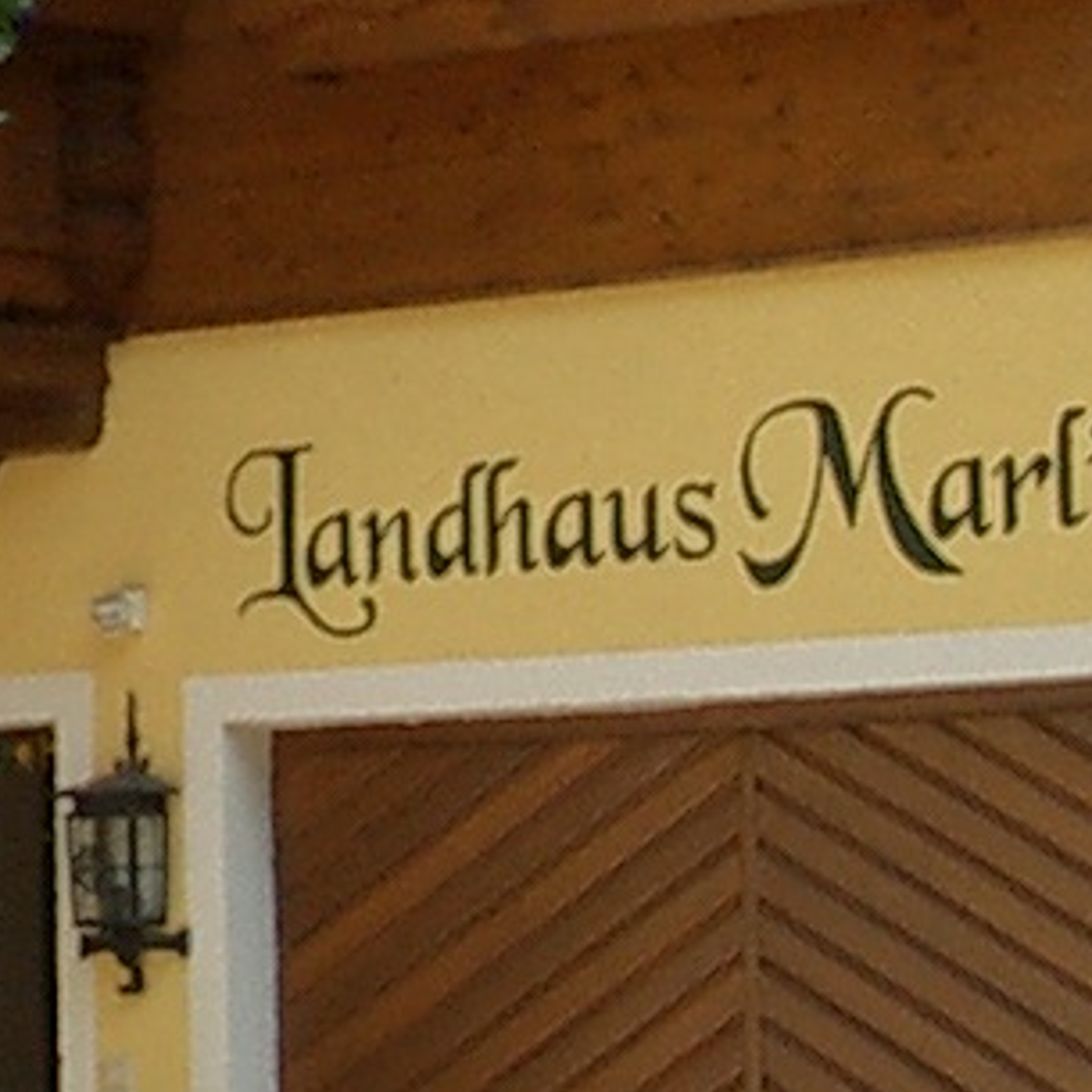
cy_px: 208
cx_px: -598
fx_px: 7424
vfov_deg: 8.4
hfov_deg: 8.2
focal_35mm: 208
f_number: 2.6
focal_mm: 5.8
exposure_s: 1/250
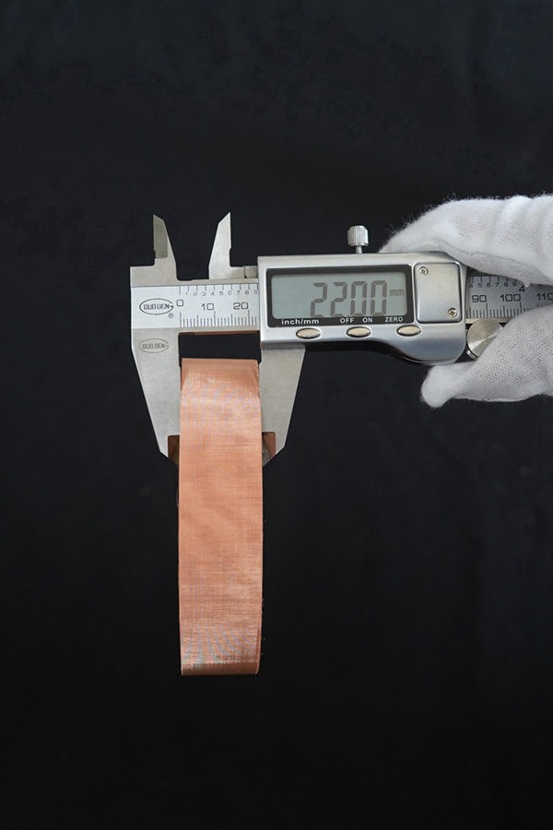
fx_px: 1060
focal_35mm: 46
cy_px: 415
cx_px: 276
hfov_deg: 29.2
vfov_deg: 42.7
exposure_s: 1/100
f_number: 5.6
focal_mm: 31
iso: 1000
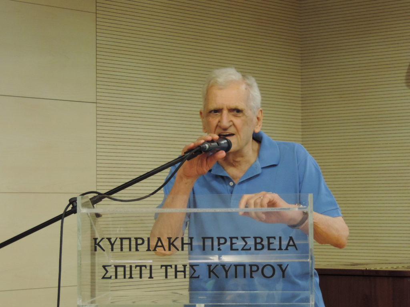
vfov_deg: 14.1
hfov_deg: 18.7
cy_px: 154
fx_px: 1244
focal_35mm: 105
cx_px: 205
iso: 720
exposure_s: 1/25
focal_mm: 18.7
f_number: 4.2
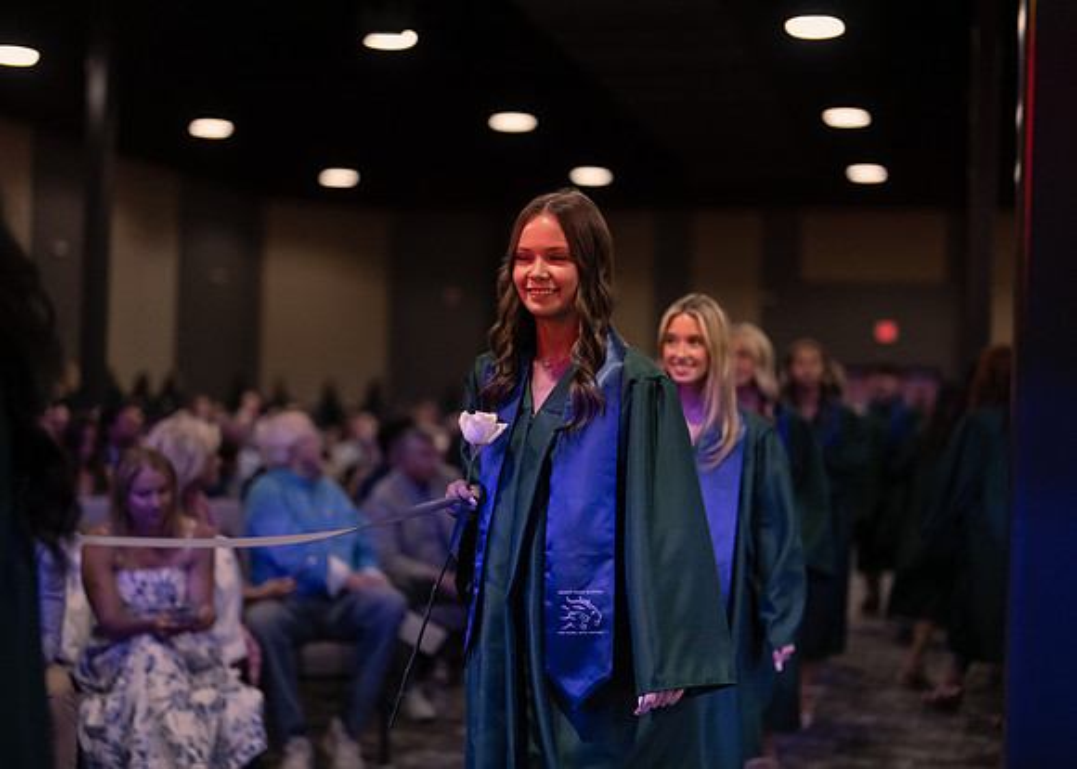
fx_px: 1624
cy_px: 384
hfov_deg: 36.7
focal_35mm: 53
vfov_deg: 26.6
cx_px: 538
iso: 1250
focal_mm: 50
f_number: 1.2
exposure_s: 1/500
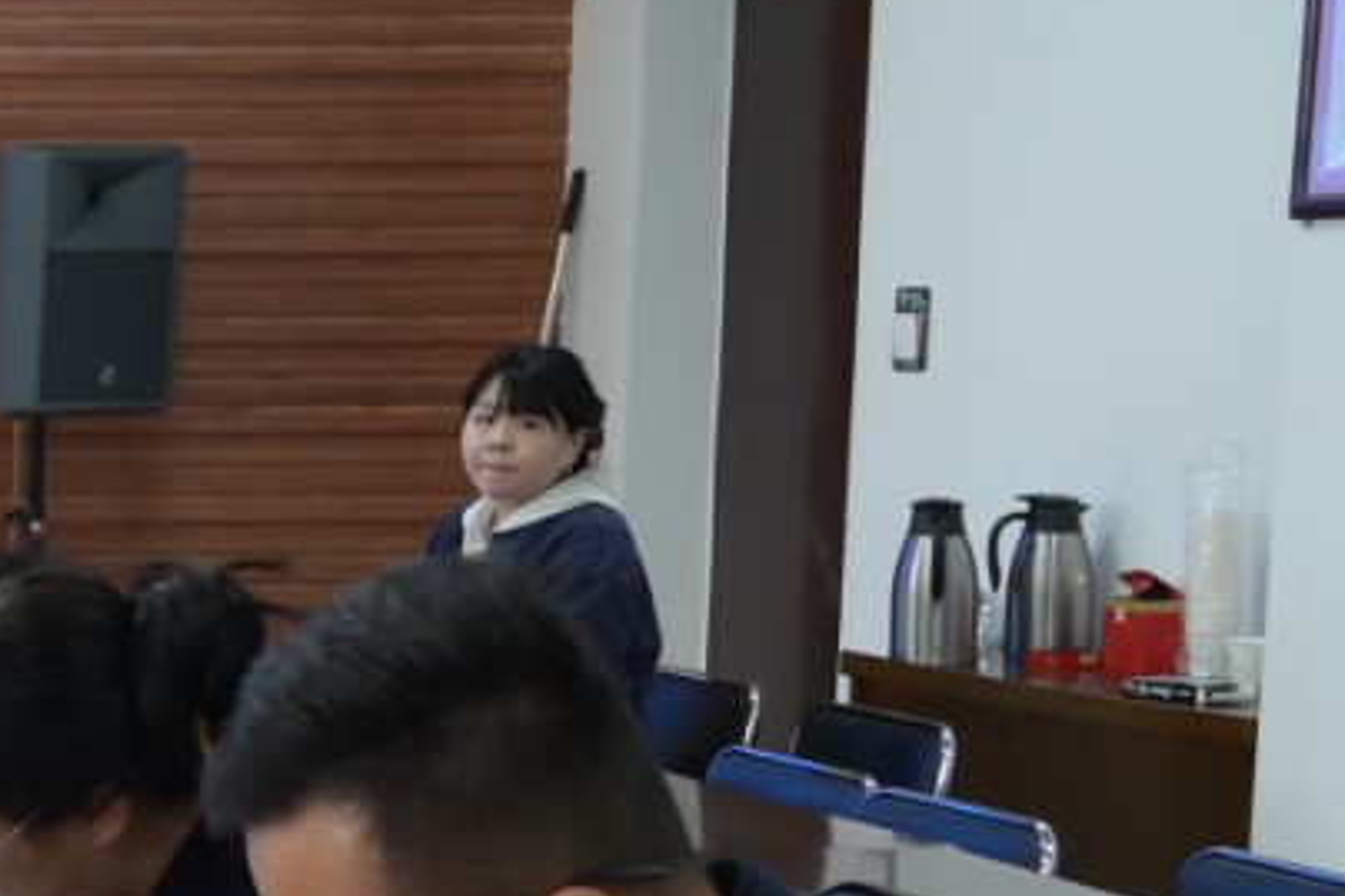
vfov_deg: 11.9
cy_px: 753
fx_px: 4257
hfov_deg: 14.9
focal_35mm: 114
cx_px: -1292
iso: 1250
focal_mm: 24
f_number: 5
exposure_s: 1/100
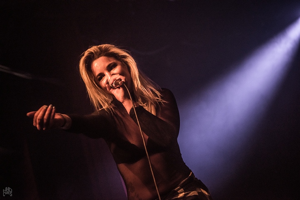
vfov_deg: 19.5
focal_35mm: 70
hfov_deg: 28.8
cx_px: 150
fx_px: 584
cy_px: 100
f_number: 2.8
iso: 2000
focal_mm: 70
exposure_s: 1/80
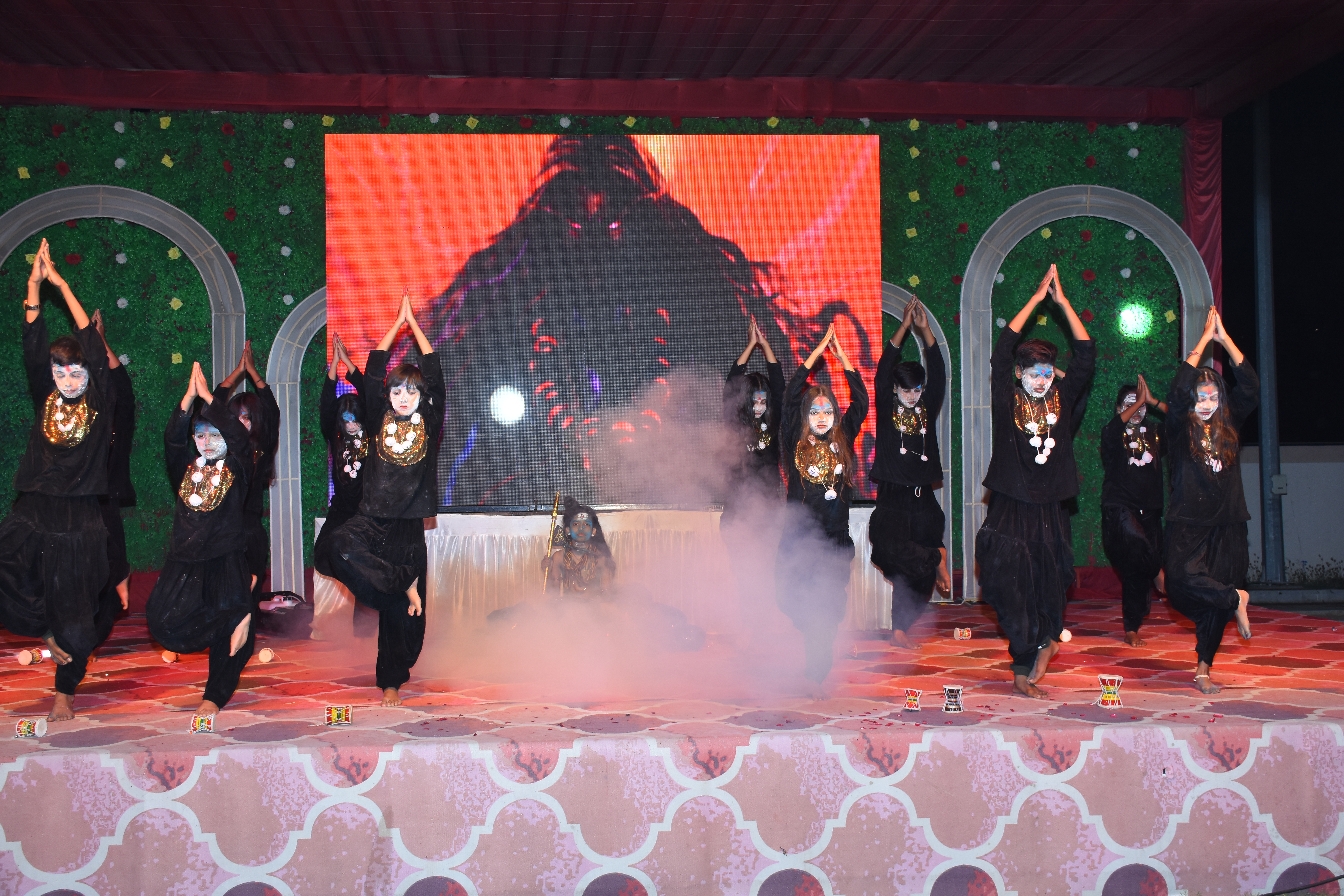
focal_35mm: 39
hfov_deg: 49.6
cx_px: 672
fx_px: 1456
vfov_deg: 34.2
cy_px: 448
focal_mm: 26
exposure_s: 1/160
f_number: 7.1
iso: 640
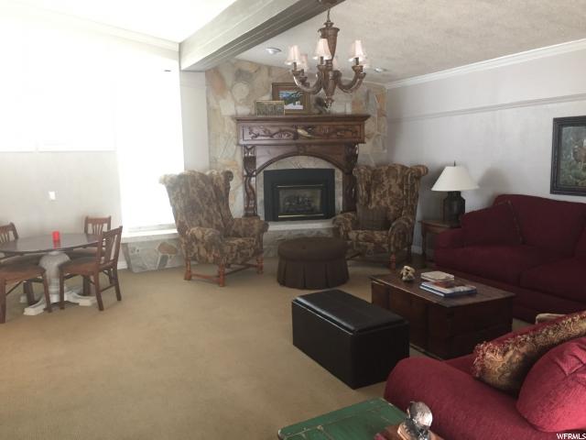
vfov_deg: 48.2
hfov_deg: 61.7
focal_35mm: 29
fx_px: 491
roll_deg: +2.1
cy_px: 220
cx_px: 293
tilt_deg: -7.1
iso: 200
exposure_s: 1/30
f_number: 2.2
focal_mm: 4.15
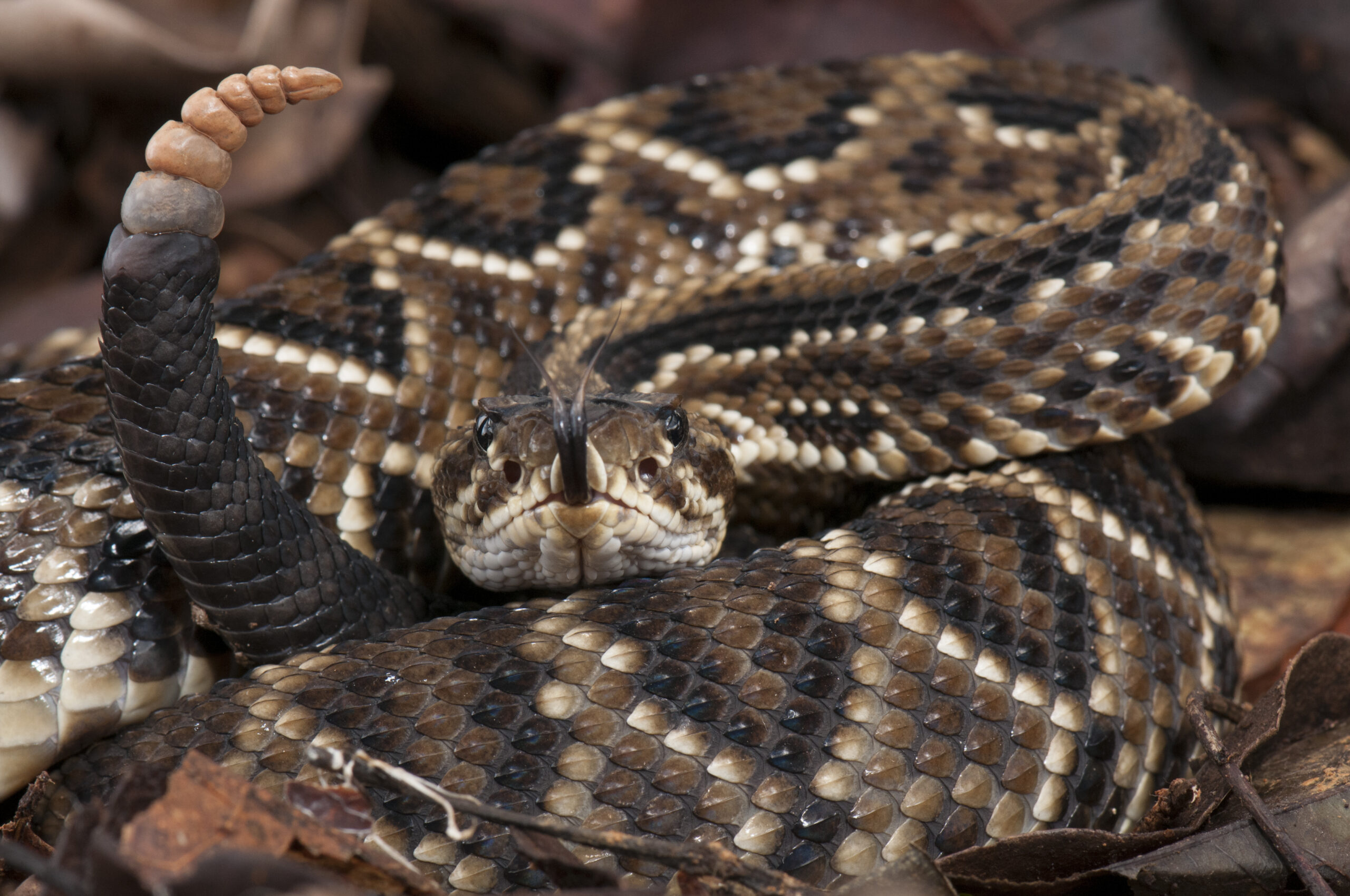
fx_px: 5899
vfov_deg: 8.7
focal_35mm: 158
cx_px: 675
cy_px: 448
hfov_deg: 13.1
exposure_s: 1/60
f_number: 16
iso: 400
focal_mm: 105
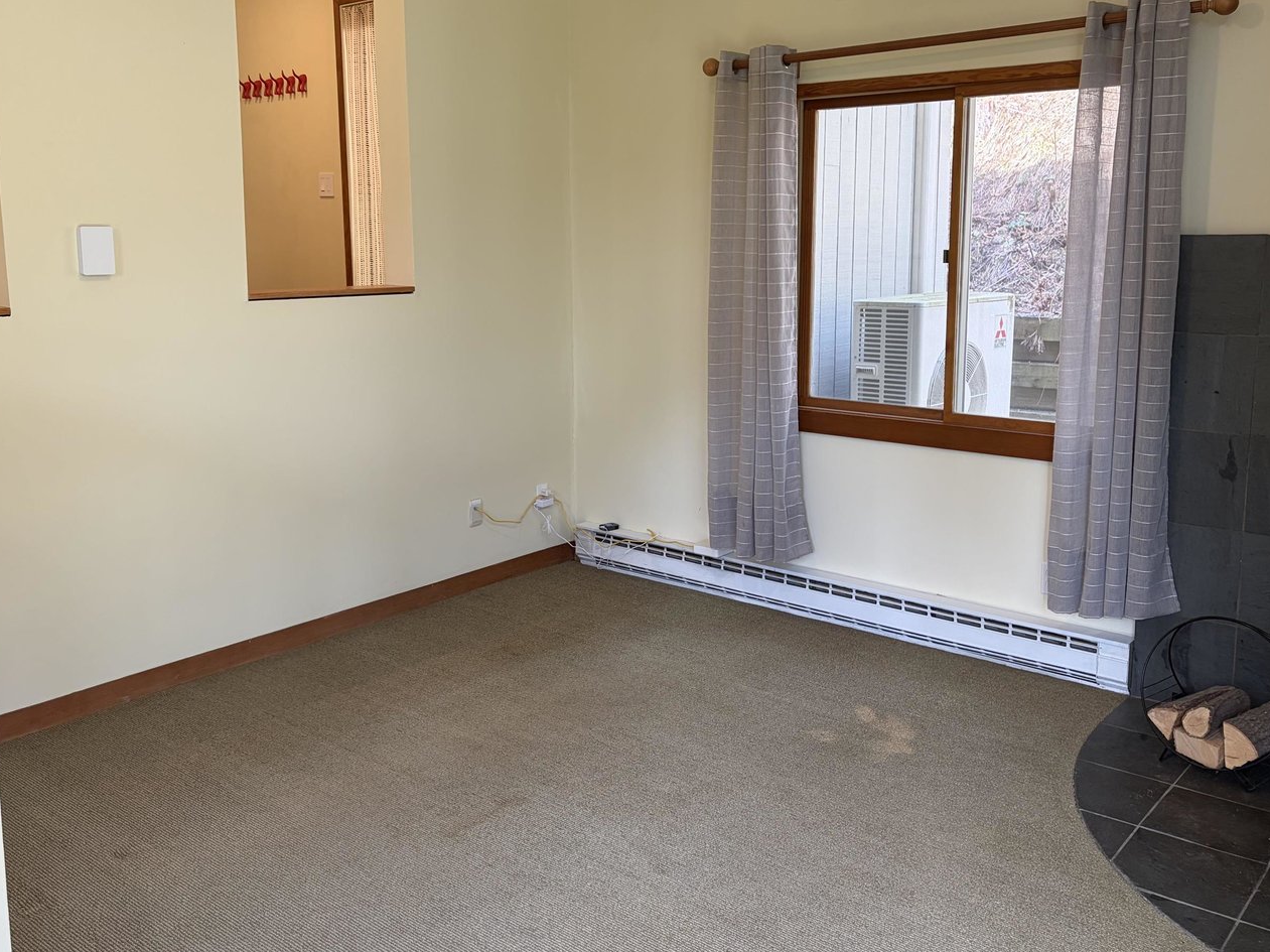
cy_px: 410
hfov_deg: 55.4
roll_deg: +0.3
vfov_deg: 42.8
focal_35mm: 33
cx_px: 630
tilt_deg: -8.2
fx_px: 1210
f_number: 1.6
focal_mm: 5.96
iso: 100
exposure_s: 1/120
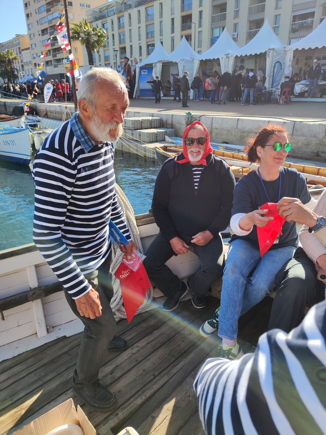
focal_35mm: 24
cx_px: 163
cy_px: 218
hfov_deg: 56.8
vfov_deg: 71.6
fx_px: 301
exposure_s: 1/1827
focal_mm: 5.59
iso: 50
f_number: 1.88
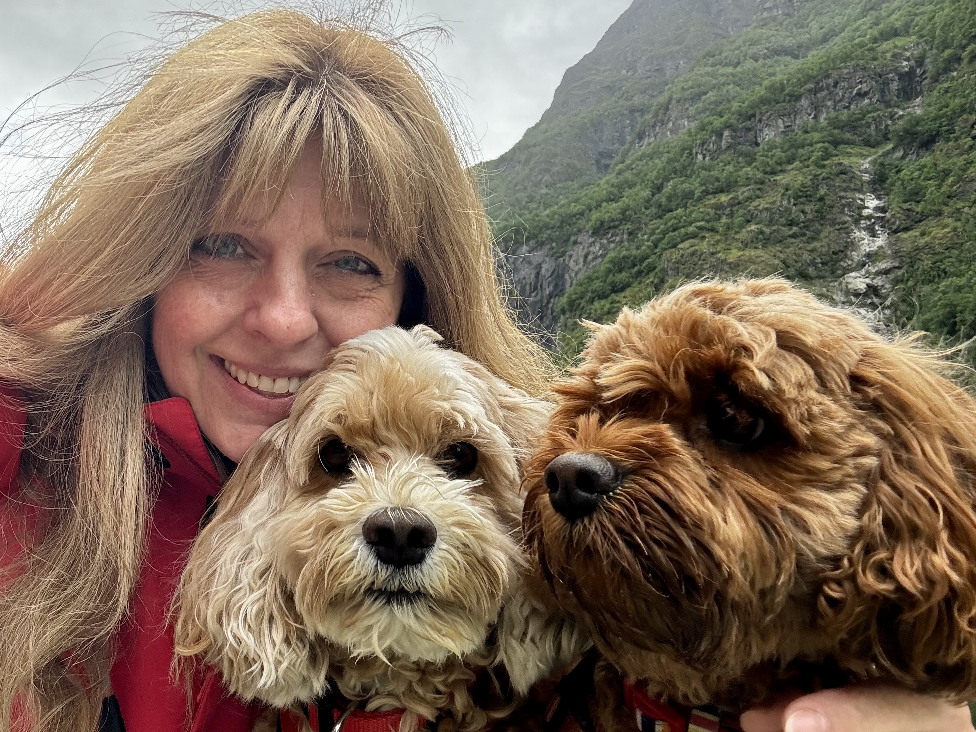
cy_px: 374
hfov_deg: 57.1
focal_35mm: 31
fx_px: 874
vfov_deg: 45.4
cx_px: 326
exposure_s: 1/170
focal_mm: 2.69
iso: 32
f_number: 1.9
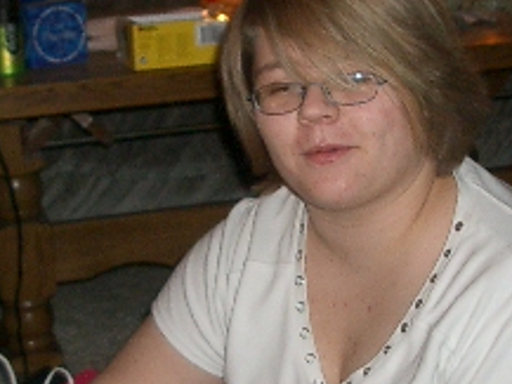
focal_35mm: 103
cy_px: 304
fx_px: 1524
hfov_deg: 19.0
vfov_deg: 14.3
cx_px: 316
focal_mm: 5.8
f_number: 2.6
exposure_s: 1/40
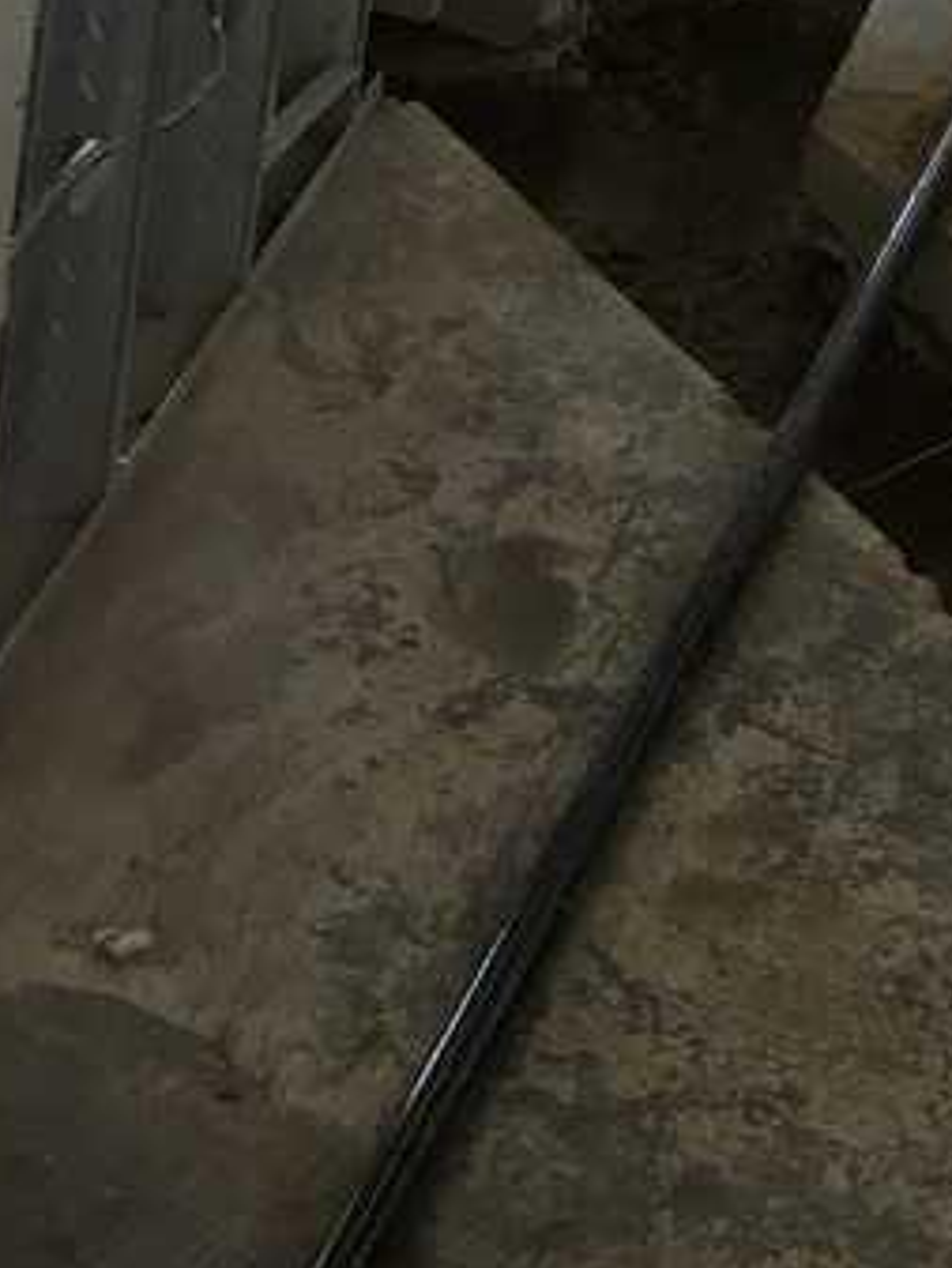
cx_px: 1400
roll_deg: -11.9
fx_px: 3225
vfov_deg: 20.6
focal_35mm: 88
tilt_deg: -11.3
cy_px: -320
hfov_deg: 15.6
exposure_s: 1/30
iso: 32
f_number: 2.2
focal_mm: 4.15
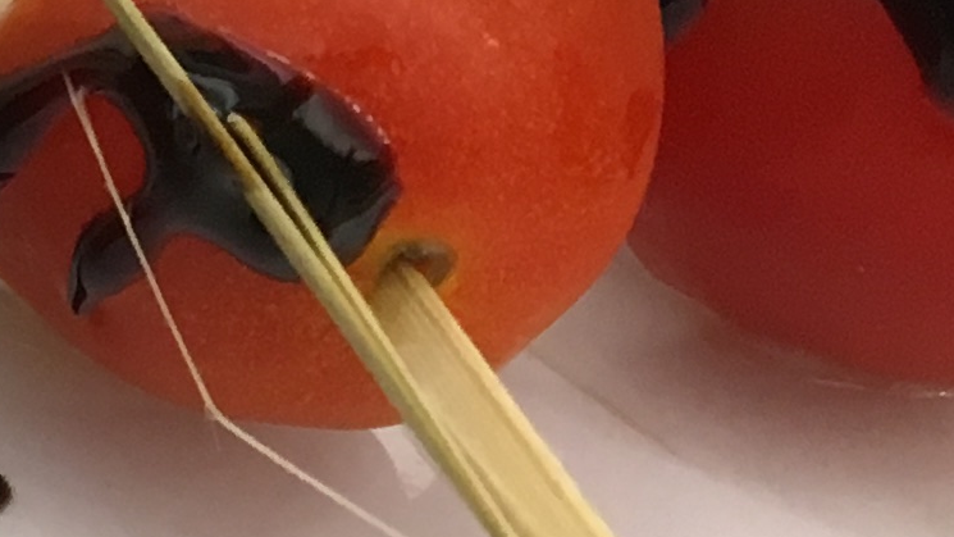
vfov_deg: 7.0
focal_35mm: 171
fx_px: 4326
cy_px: -244
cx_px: -1288
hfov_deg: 10.8
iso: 40
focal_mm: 4.15
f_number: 2.2
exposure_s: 1/30
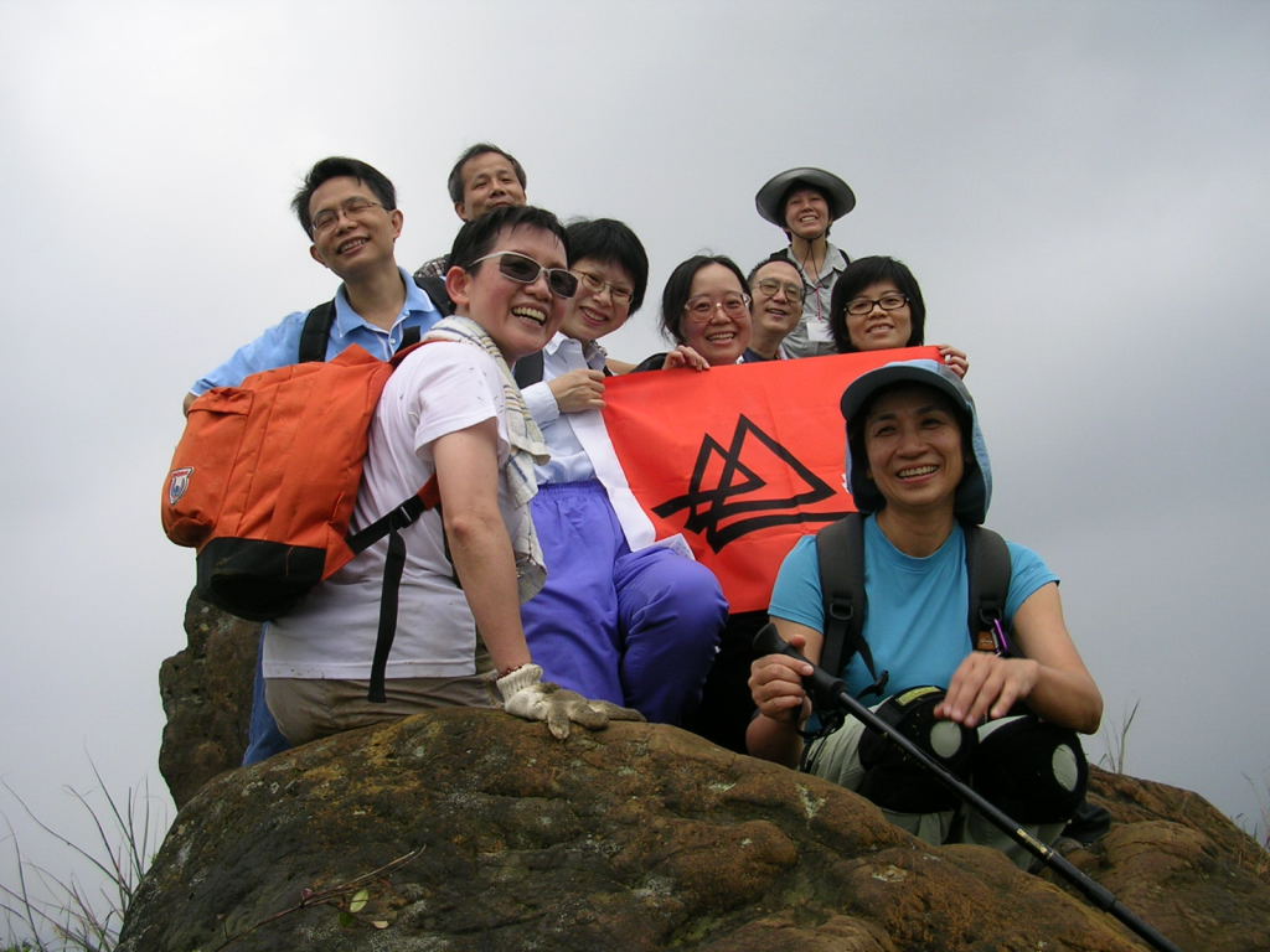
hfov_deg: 49.0
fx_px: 1394
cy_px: 476
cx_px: 635
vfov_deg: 37.7
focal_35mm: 38
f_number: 2.8
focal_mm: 5.8
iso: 50
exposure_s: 1/260
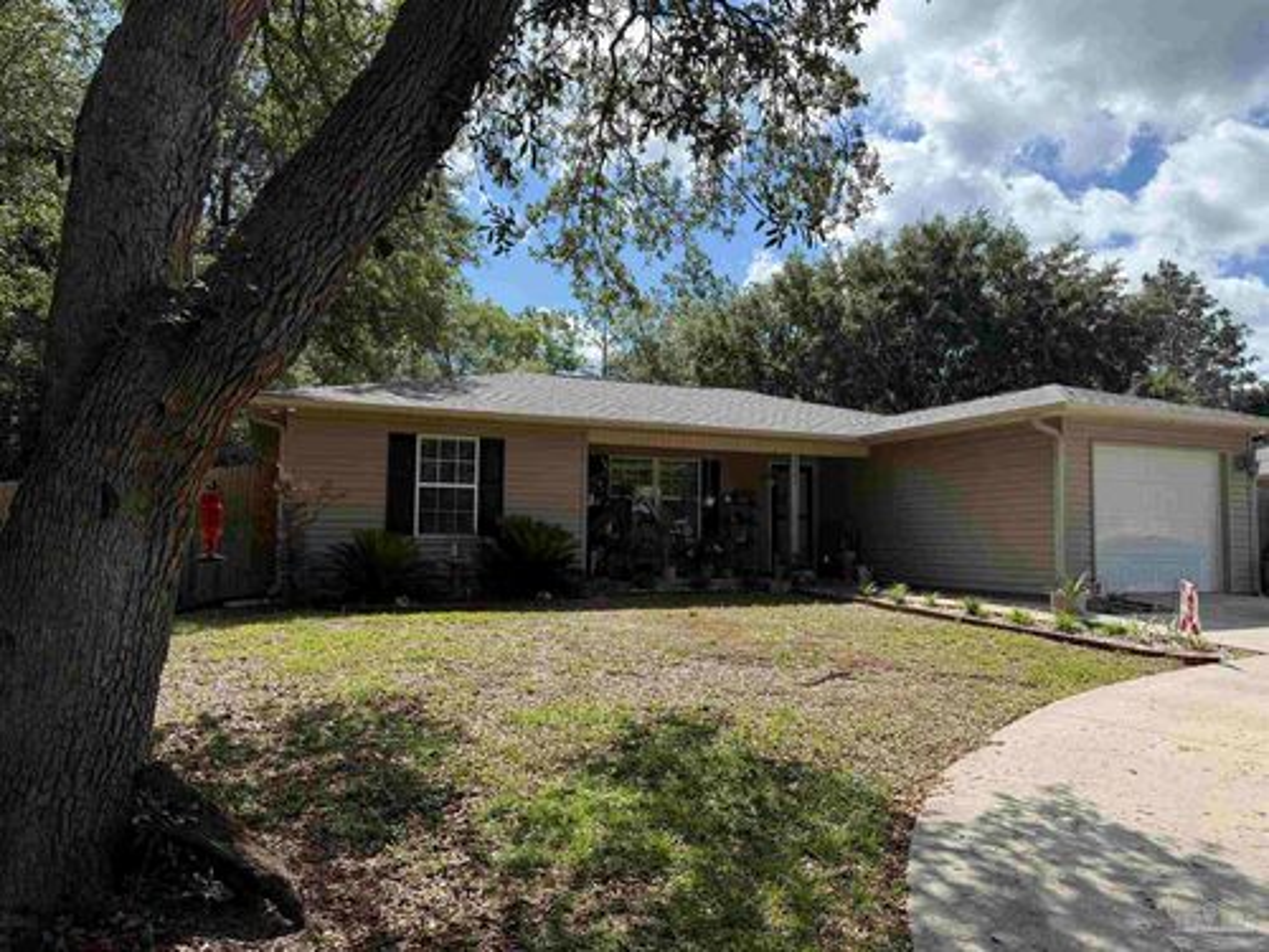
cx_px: 634
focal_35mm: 24
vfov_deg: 56.8
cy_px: 476
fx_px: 880
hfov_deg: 71.6
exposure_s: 1/4405
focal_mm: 6.76
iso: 100
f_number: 1.78
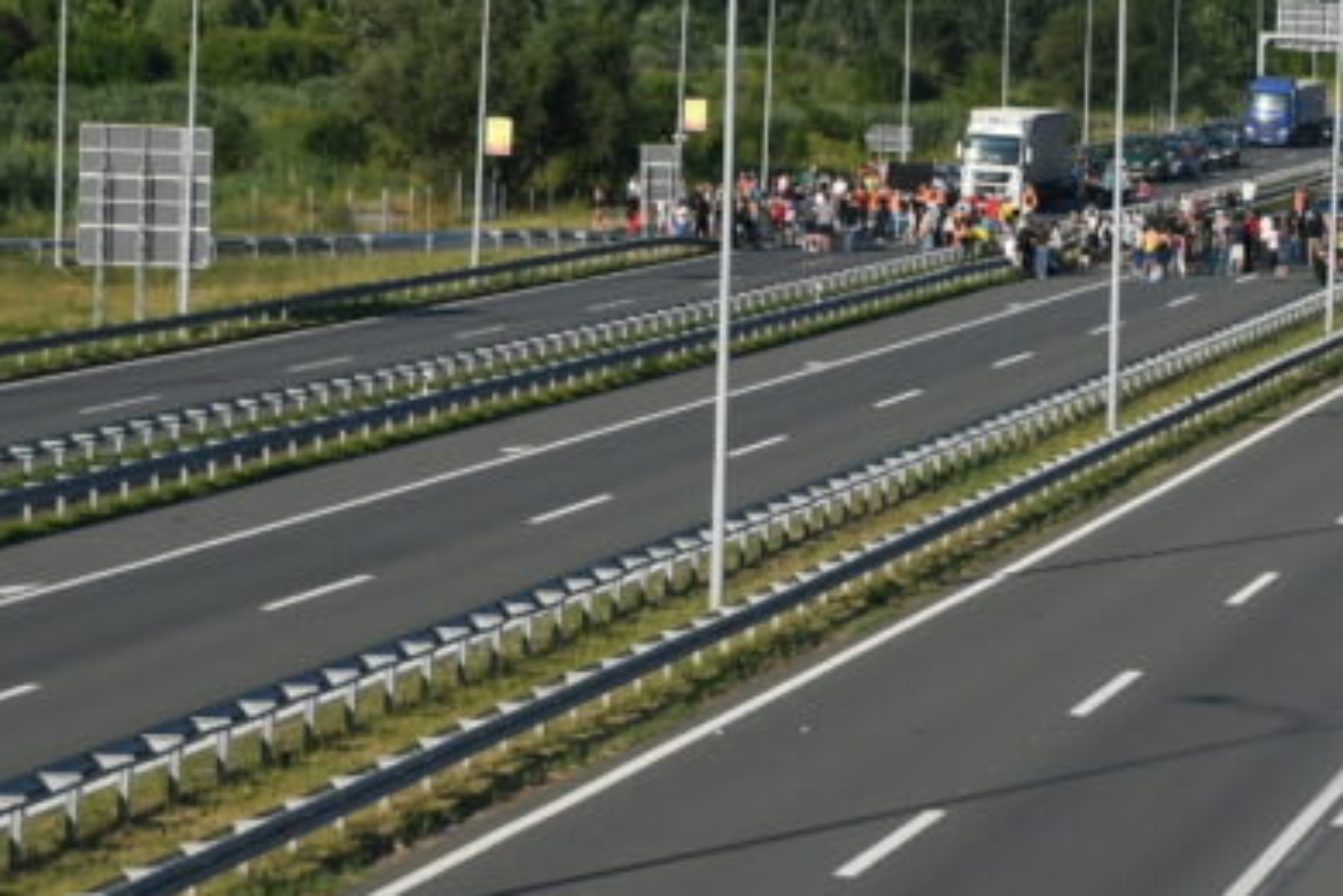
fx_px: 7349
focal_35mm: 197
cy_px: 229
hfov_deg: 10.4
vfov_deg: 7.0
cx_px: 1181
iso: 200
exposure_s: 1/1600
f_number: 5
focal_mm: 50
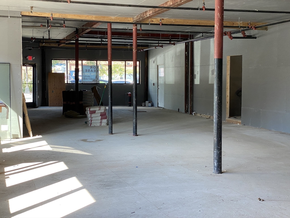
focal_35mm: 52
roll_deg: -0.4
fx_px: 436
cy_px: 109
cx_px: 145
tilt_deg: -4.8
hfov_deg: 36.8
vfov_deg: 28.0
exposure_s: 1/121
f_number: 2
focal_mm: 6
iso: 80
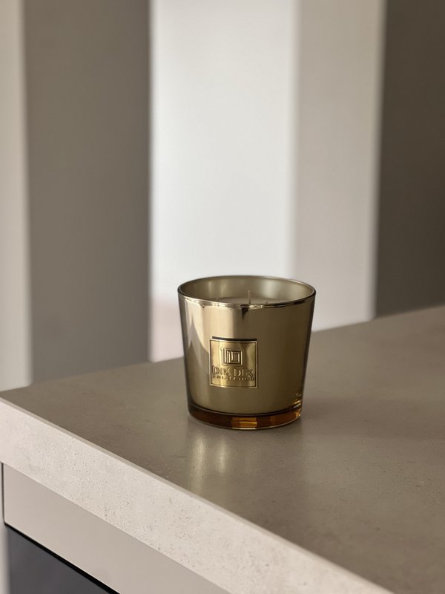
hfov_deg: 19.1
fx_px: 1320
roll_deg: +0.2
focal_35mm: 77
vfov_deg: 25.3
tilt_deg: -11.7
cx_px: 222
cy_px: 297
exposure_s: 1/121
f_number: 2.8
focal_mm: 9
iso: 250
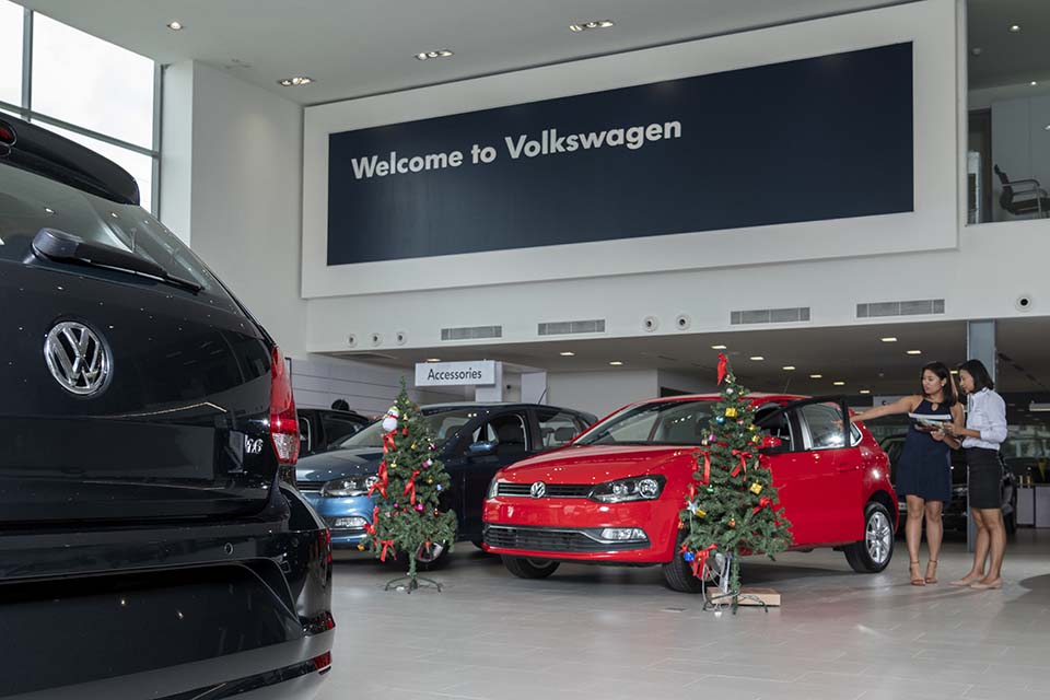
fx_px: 1021
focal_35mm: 35
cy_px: 350
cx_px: 525
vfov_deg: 37.9
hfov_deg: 54.4
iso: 500
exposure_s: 1/250
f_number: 7.1
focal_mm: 35
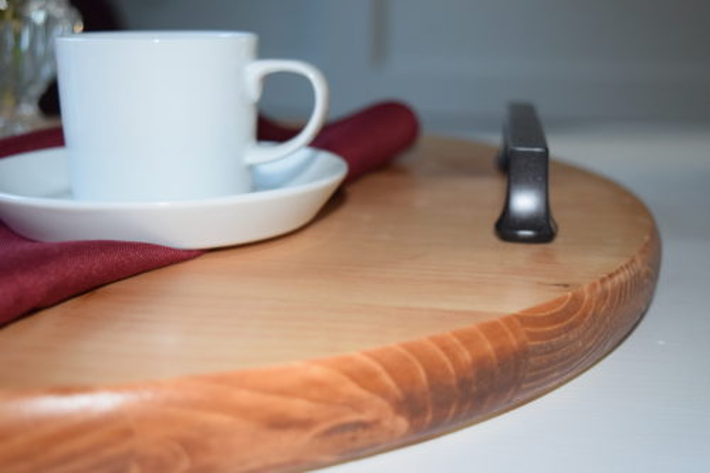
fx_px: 1035
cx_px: 355
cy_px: 236
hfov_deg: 37.9
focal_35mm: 52
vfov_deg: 25.7
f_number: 4.5
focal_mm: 35
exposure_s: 1/200
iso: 1600
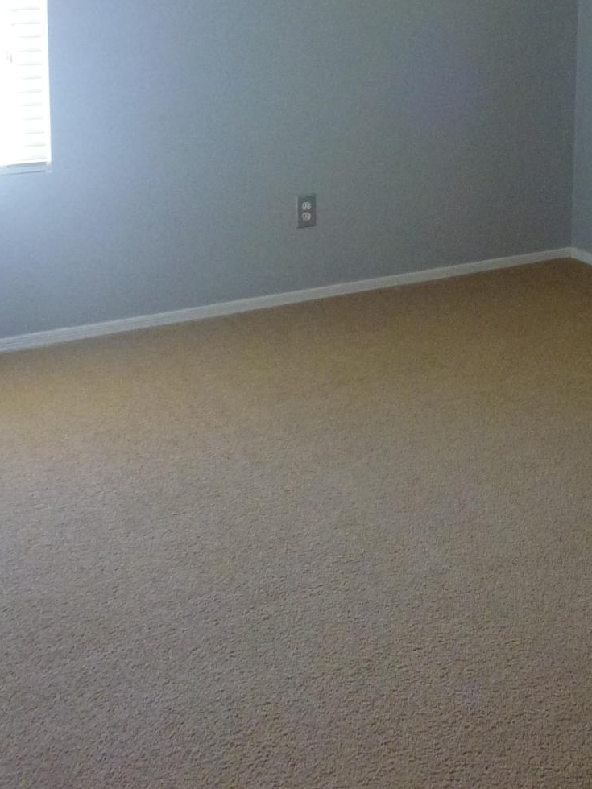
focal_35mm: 49
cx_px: 504
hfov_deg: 28.8
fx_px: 1117
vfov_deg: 36.7
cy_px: 92
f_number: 3.3
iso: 400
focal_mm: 4.3
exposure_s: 1/60
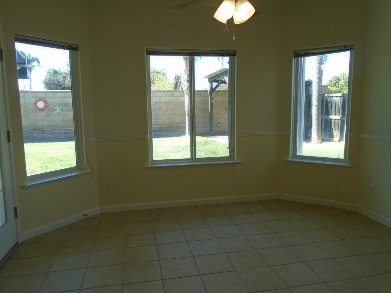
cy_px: 146
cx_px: 196
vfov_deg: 53.1
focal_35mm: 26
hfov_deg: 67.3
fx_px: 294
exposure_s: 1/125
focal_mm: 4.6
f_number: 3.2
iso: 100
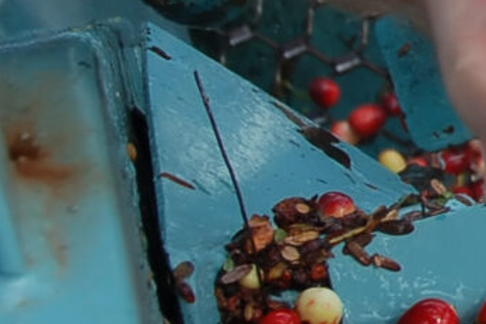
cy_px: -286
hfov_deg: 7.7
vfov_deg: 5.6
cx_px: 1349
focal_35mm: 239
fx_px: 3224
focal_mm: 27
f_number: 7.1
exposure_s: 1/200
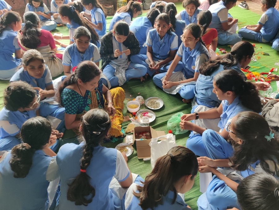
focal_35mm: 27
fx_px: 218
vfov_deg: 51.4
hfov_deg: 65.3
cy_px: 105
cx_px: 140
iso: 400
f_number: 1.65
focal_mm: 4.75
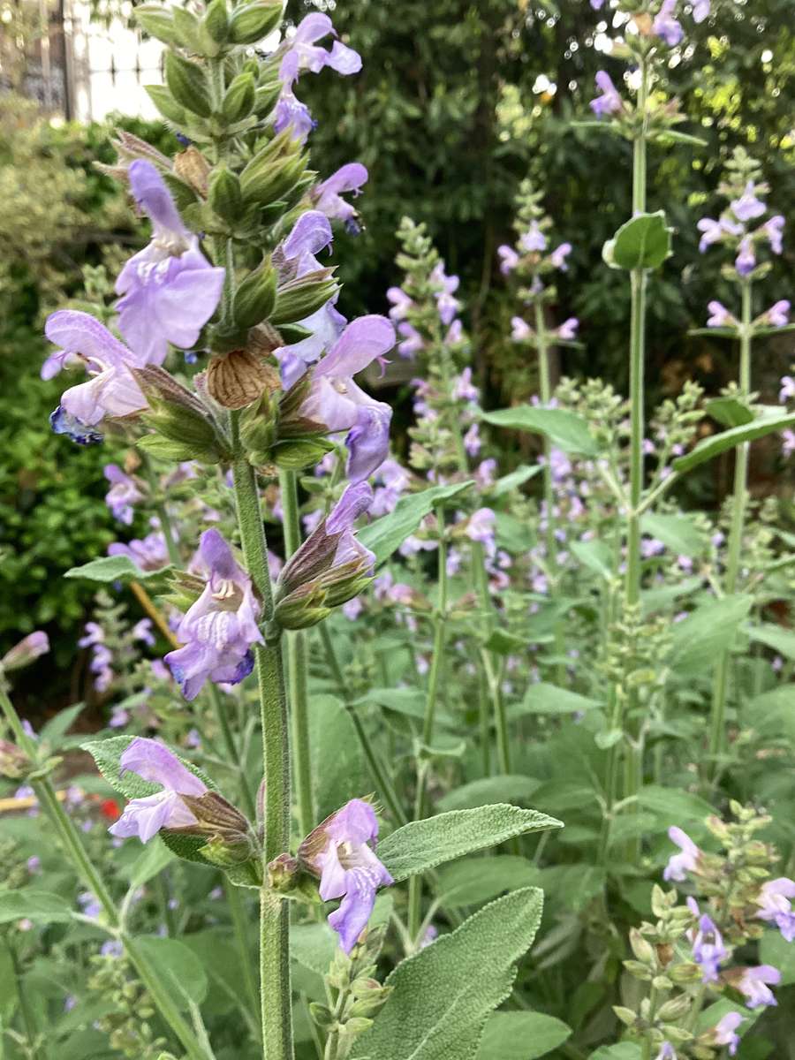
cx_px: 398
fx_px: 949
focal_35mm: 31
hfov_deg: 45.4
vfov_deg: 58.4
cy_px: 530
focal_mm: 3.3
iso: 50
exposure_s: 1/120
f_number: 2.4
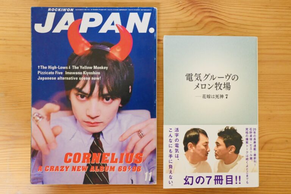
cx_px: 146
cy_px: 97
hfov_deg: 46.4
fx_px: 339
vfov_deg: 31.9
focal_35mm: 42
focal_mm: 28
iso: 3200
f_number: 2.8
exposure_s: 1/100
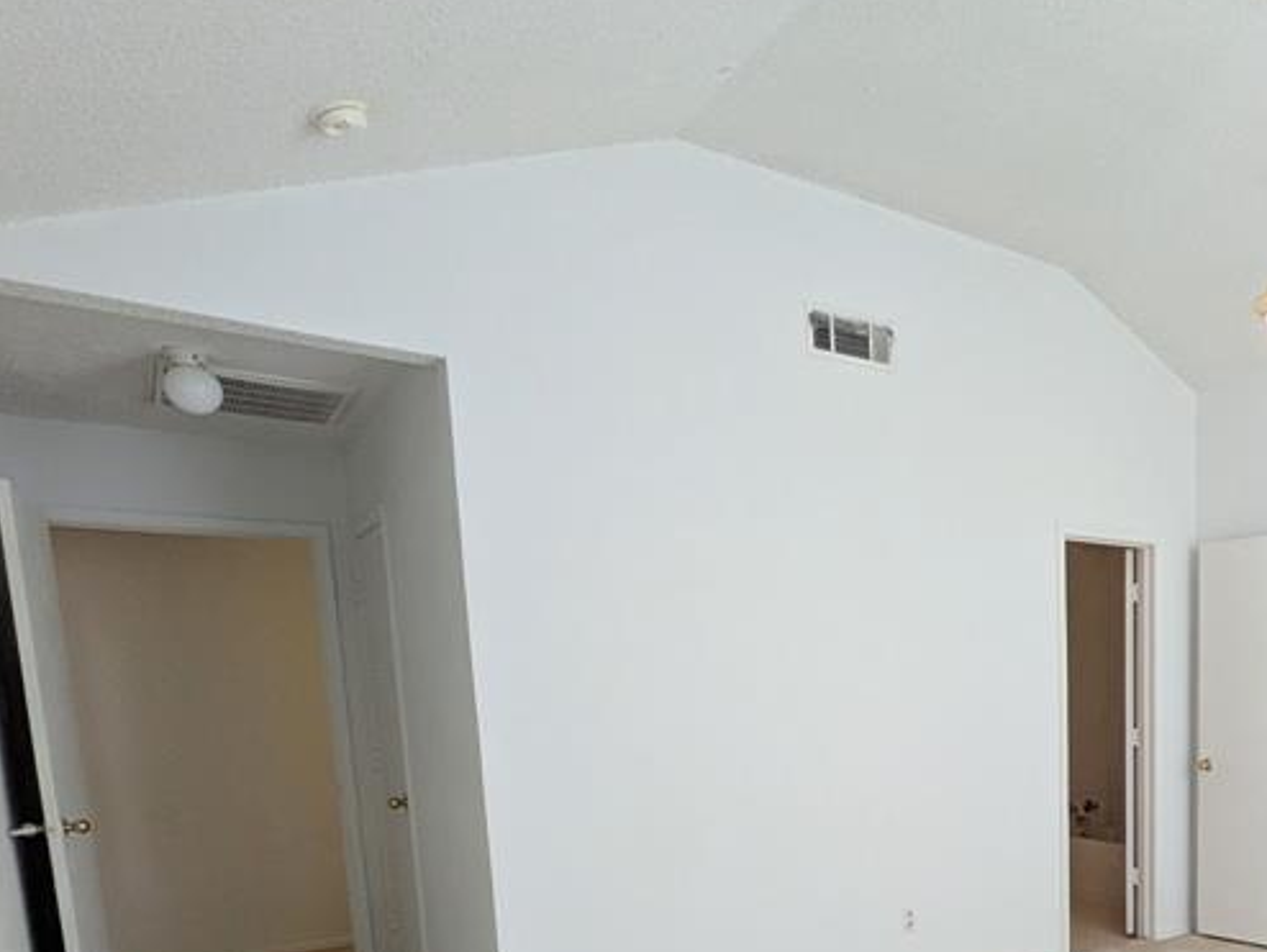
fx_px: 1062
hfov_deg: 57.4
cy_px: 826
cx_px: 1002
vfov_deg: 44.6
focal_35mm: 29
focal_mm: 1.83
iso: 102
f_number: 2.2
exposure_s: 1/30
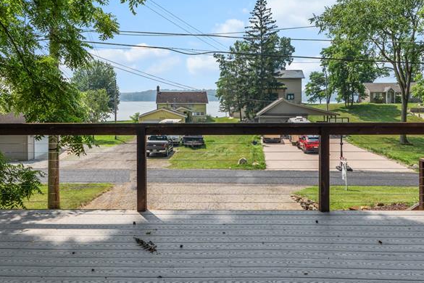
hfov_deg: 65.5
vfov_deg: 46.0
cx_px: 208
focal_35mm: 28
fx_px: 330
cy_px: 104
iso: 400
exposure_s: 1/1250
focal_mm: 16
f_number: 8
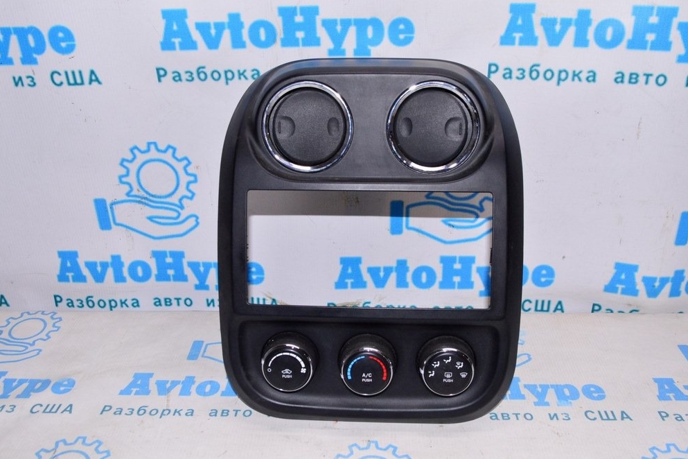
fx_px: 650
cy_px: 229
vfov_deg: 38.9
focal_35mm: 34
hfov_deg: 55.8
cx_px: 351
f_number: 8
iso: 1600
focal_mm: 22
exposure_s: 1/160
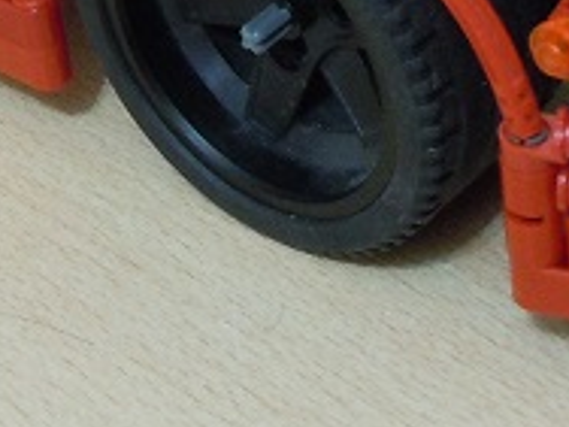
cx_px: 160
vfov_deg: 10.9
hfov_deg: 15.3
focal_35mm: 128
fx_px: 2104
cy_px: -330
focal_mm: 5.4
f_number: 3.5
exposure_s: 1/6
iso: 400
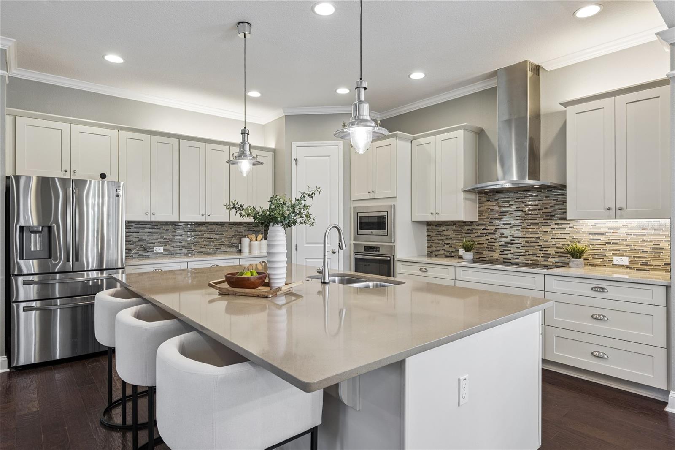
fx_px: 356
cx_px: 338
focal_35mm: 19
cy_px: 225
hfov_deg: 86.9
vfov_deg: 64.5
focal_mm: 19
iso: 800
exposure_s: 1/20
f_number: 10
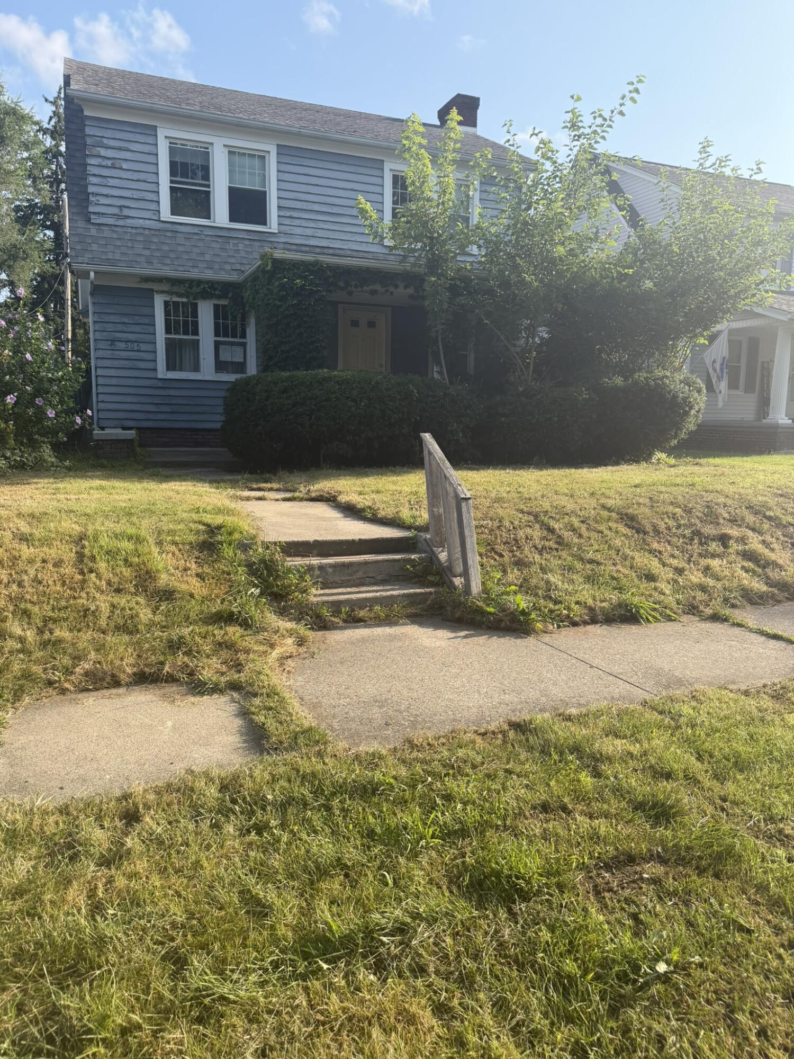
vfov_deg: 71.6
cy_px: 530
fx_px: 734
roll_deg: -0.7
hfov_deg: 56.8
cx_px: 397
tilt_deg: -8.7
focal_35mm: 24
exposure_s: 1/2299
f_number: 1.78
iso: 100
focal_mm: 6.76
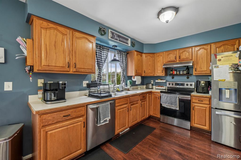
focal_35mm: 15
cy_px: 80
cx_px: 120
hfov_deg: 100.4
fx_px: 100
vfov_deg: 77.3
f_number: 8
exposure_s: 1/6
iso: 400
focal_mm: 10
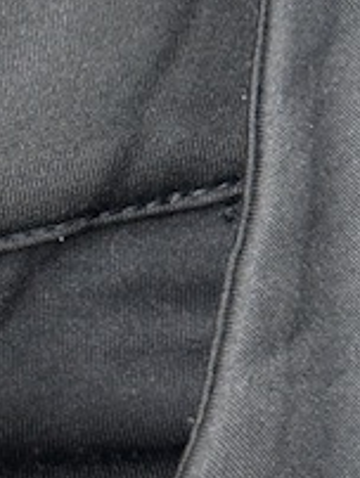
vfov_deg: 13.0
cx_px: -123
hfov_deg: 9.6
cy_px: 196
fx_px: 2103
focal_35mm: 152
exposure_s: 1/100
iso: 250
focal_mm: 6.76
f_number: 1.78
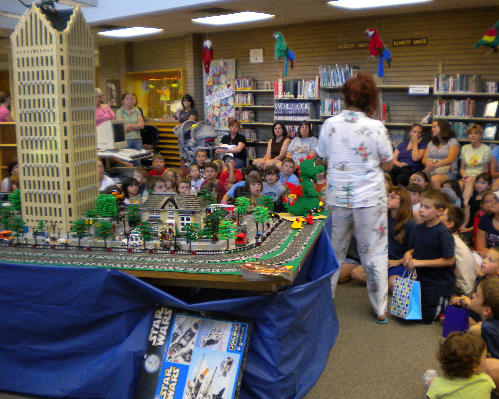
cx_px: 277
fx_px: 576
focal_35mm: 39
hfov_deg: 46.8
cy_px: 198
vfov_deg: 38.2
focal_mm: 6.3
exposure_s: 1/64.8
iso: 295
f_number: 3.1
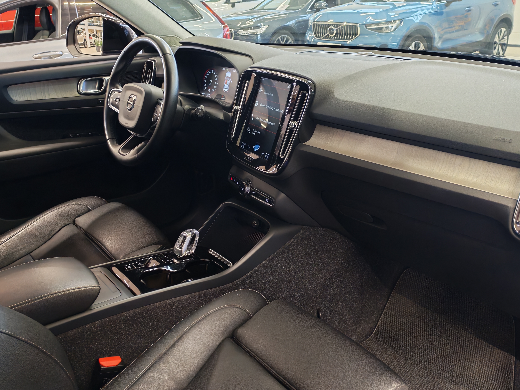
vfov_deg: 46.8
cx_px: 260
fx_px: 451
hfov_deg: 60.0
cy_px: 195
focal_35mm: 30
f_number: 1.9
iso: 1000
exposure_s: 1/50
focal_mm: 6.12
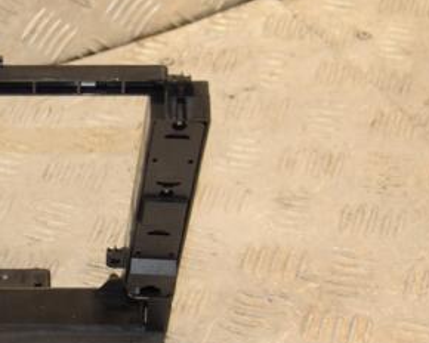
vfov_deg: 11.0
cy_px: 259
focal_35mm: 140
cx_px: 6
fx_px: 1778
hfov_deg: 13.6
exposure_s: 1/200
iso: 800
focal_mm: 48
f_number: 7.1
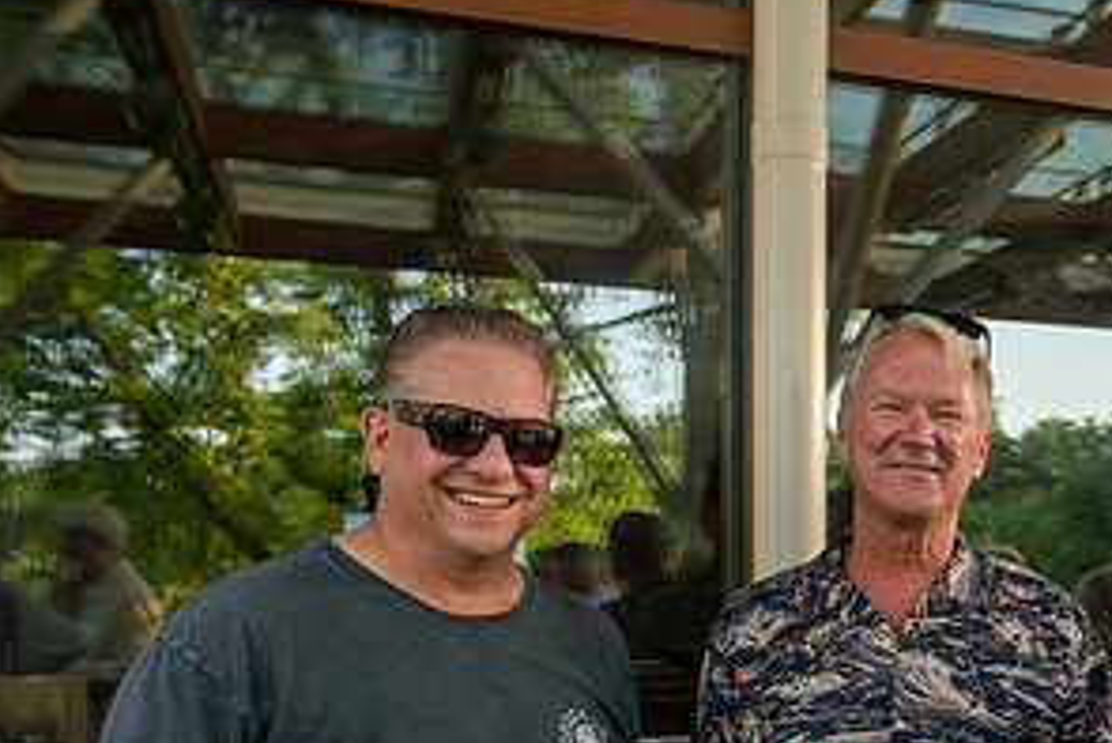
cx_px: 1059
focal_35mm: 53
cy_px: 675
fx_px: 1638
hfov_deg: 34.7
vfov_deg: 24.8
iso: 400
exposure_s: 1/100
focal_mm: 27
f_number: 5
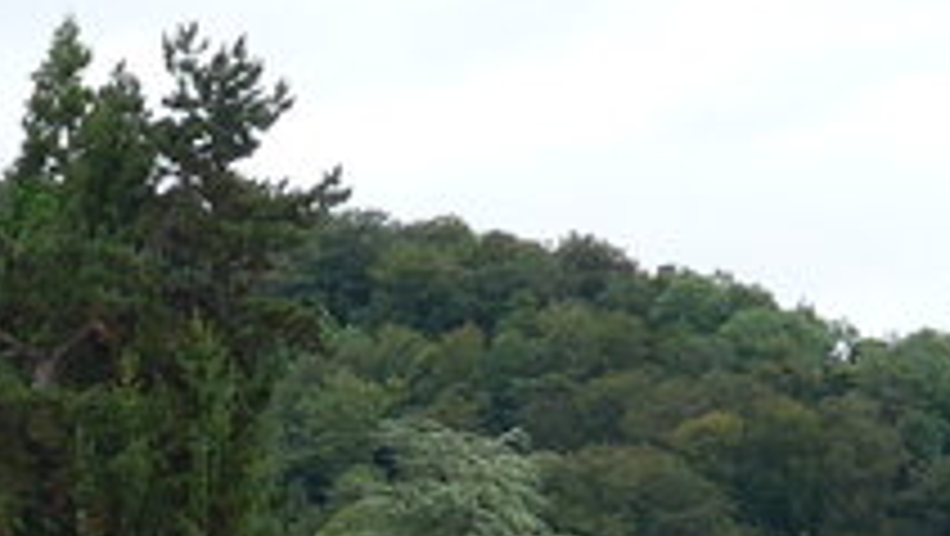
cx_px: 932
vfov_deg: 6.1
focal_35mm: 192
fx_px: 4840
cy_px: 1212
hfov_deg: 11.1
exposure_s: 1/640
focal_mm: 6.5
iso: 80
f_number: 2.8
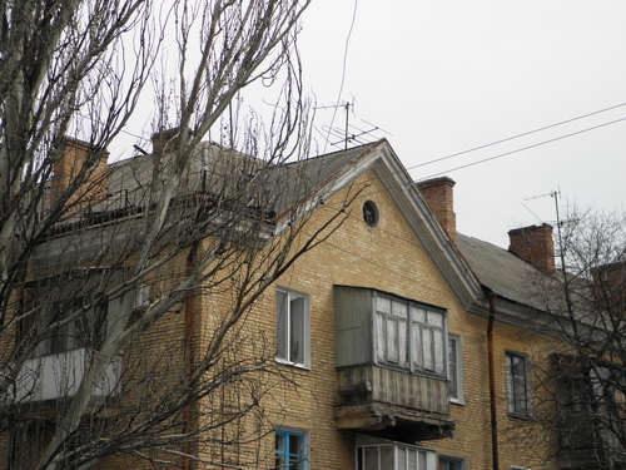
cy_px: 235
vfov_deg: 18.4
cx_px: 313
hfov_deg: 24.4
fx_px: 1447
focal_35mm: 80
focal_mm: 14.3
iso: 100
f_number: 4.4
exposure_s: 1/500
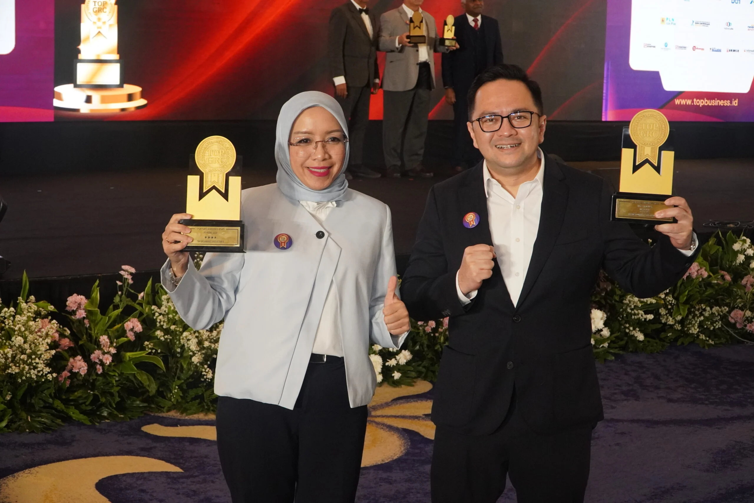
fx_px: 1257
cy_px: 252
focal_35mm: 60
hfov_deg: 33.4
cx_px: 377
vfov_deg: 22.6
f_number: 7.1
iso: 2500
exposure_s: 1/100
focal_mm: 40
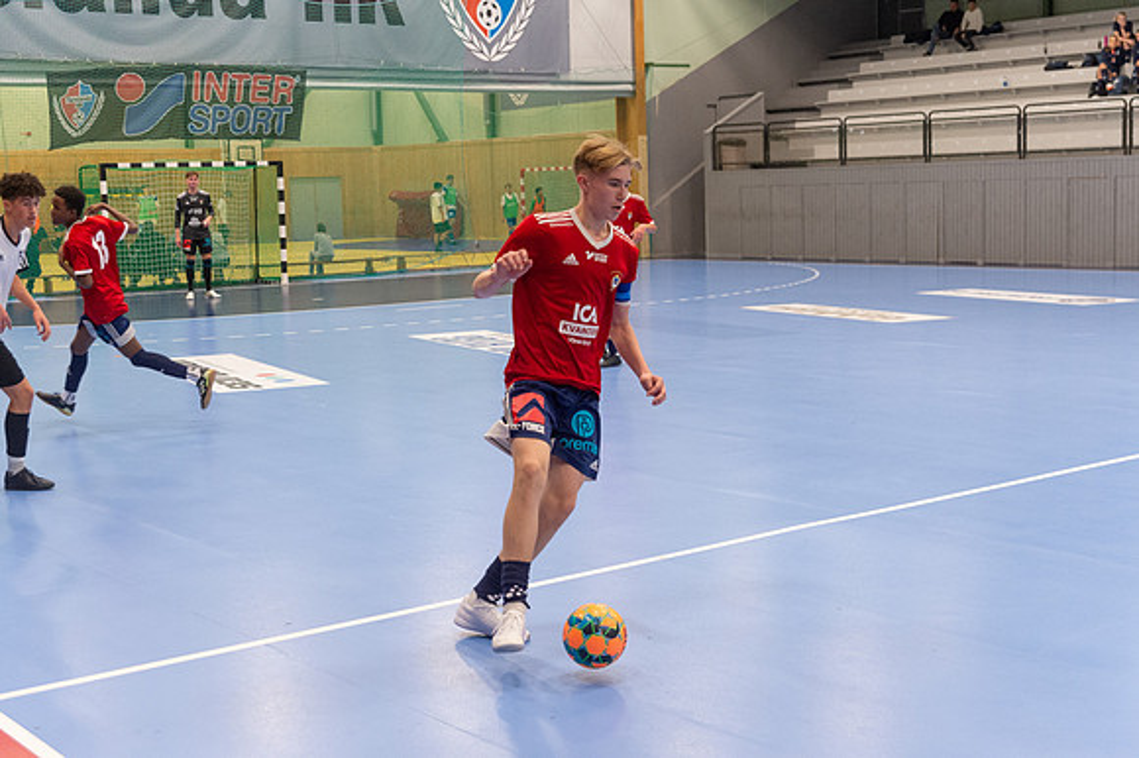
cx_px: 570
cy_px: 379
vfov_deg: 26.0
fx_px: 1644
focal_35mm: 52
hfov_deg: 38.2
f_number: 3.2
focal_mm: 52
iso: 7200
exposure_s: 1/500
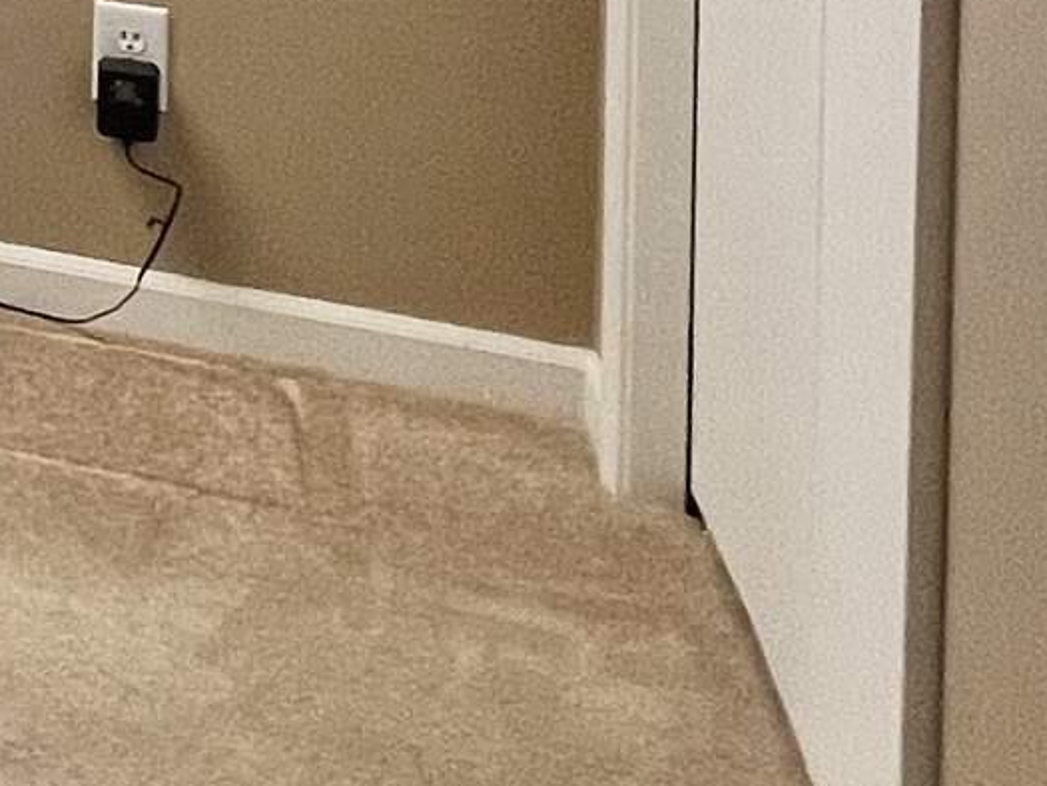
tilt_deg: -0.1
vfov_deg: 16.3
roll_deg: -1.1
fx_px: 2299
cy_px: -636
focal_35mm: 76
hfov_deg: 16.8
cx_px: -1199
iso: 80
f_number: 1.8
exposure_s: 1/120
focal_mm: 1.57
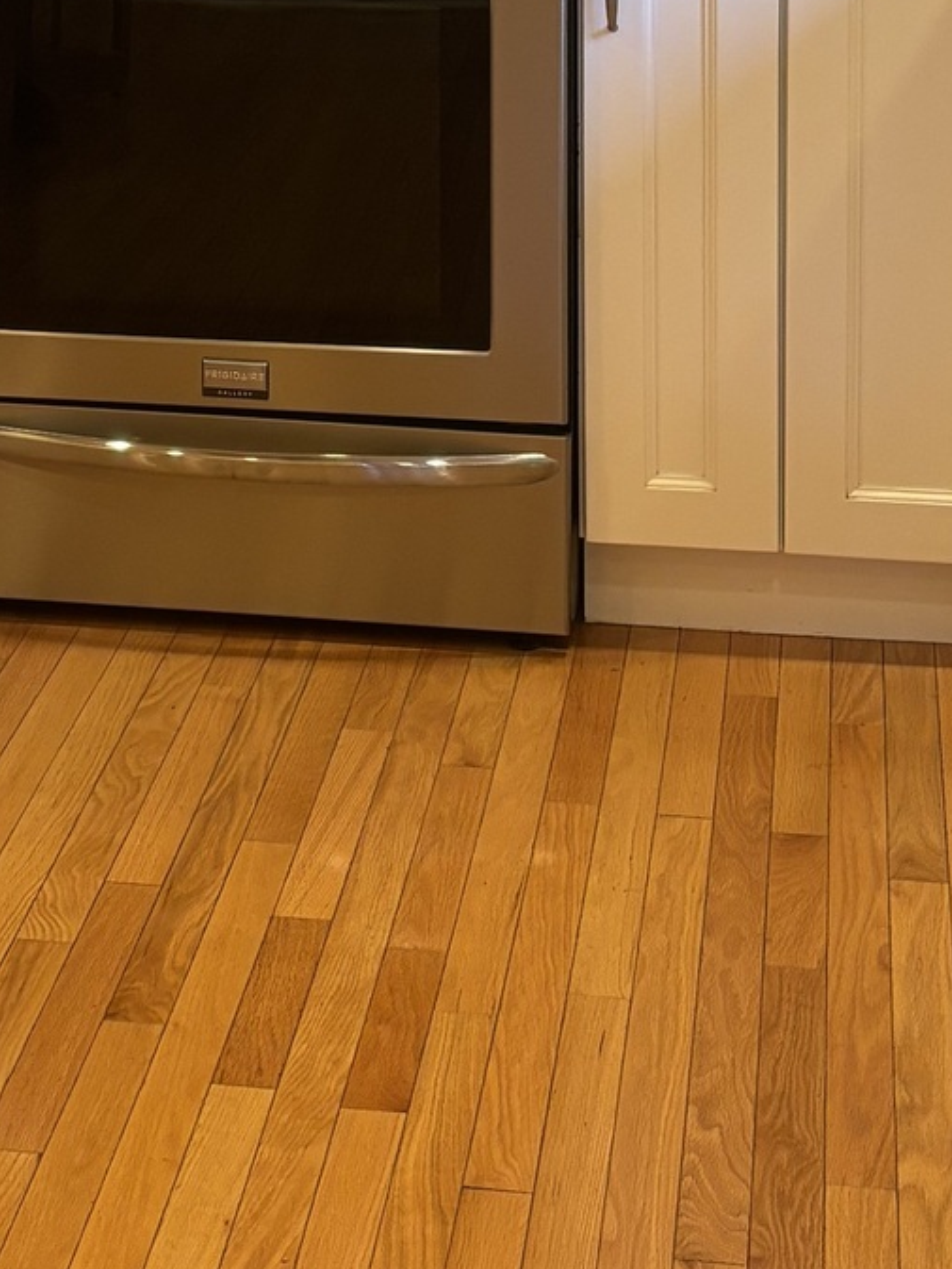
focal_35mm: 89
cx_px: 262
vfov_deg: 20.5
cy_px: -262
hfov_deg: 16.5
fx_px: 3263
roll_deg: +0.1
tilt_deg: -7.4
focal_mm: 5.96
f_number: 1.6
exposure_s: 1/67
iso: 125
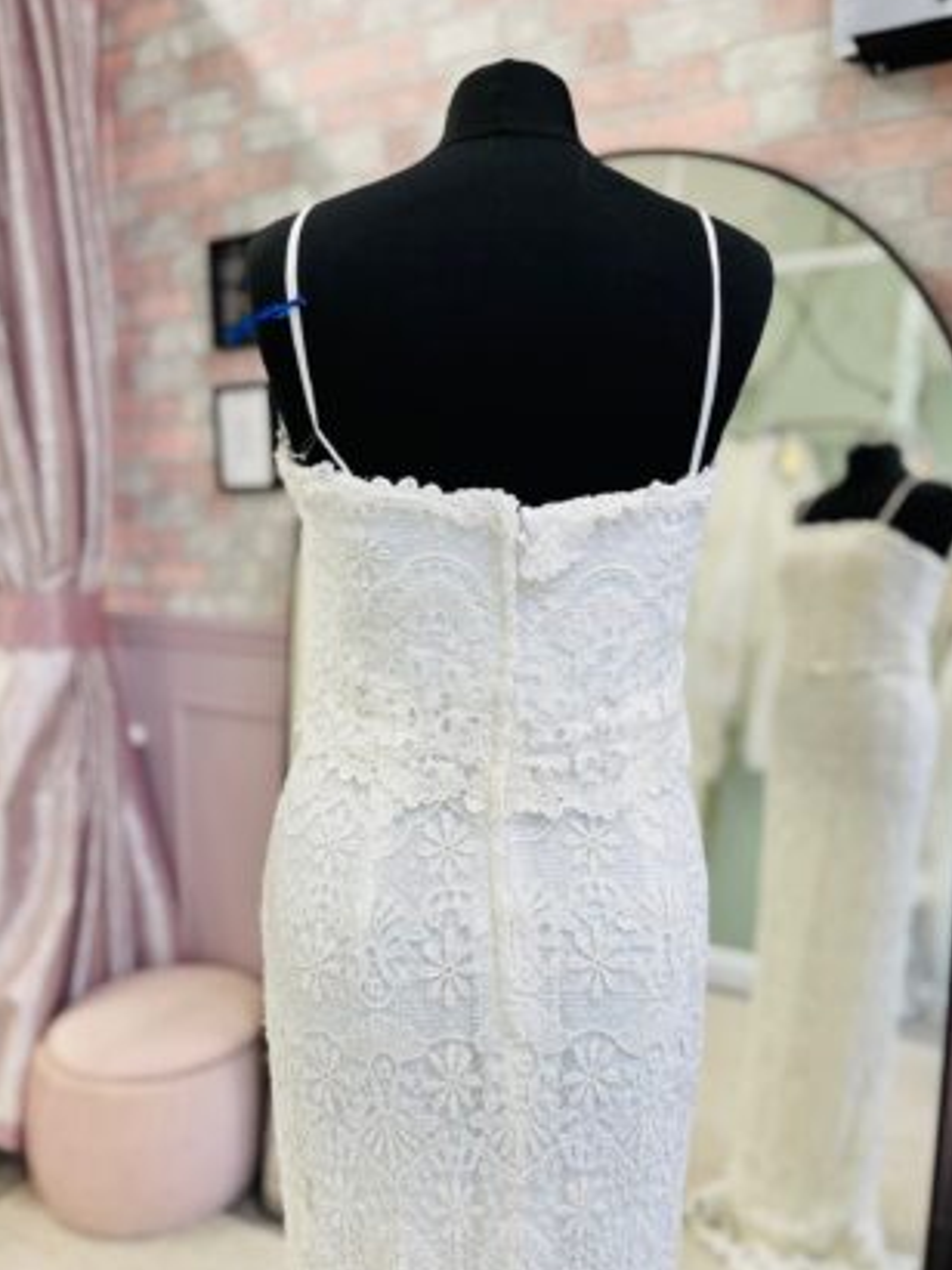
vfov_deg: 65.3
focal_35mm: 27
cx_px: 488
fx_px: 991
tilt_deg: -8.3
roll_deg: +0.4
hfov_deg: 51.3
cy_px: 629
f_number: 1.6
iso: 100
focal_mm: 5.1
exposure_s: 1/100
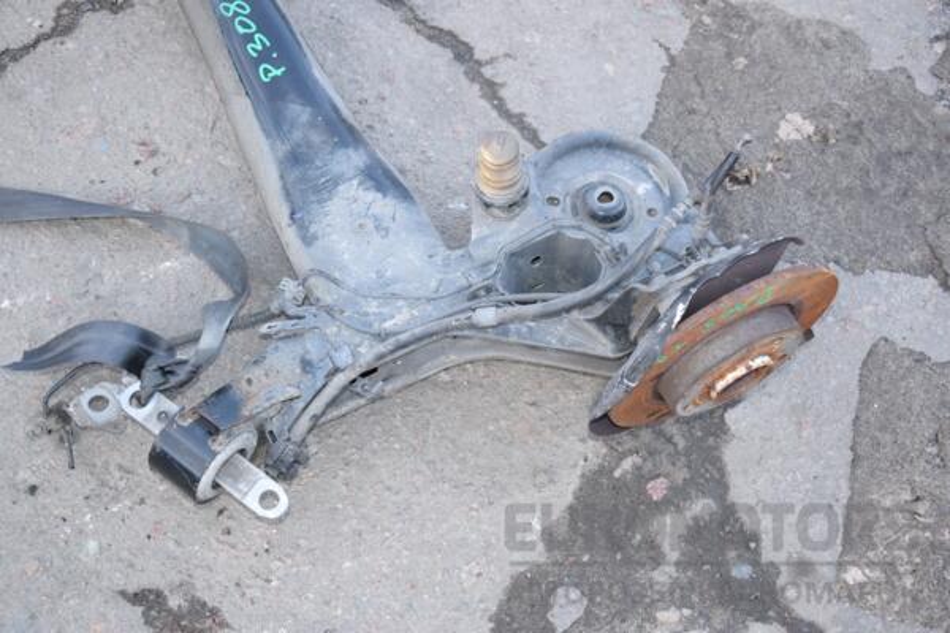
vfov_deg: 28.1
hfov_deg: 41.1
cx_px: 475
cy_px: 316
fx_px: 1267
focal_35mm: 48
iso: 800
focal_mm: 32
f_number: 5
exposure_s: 1/200
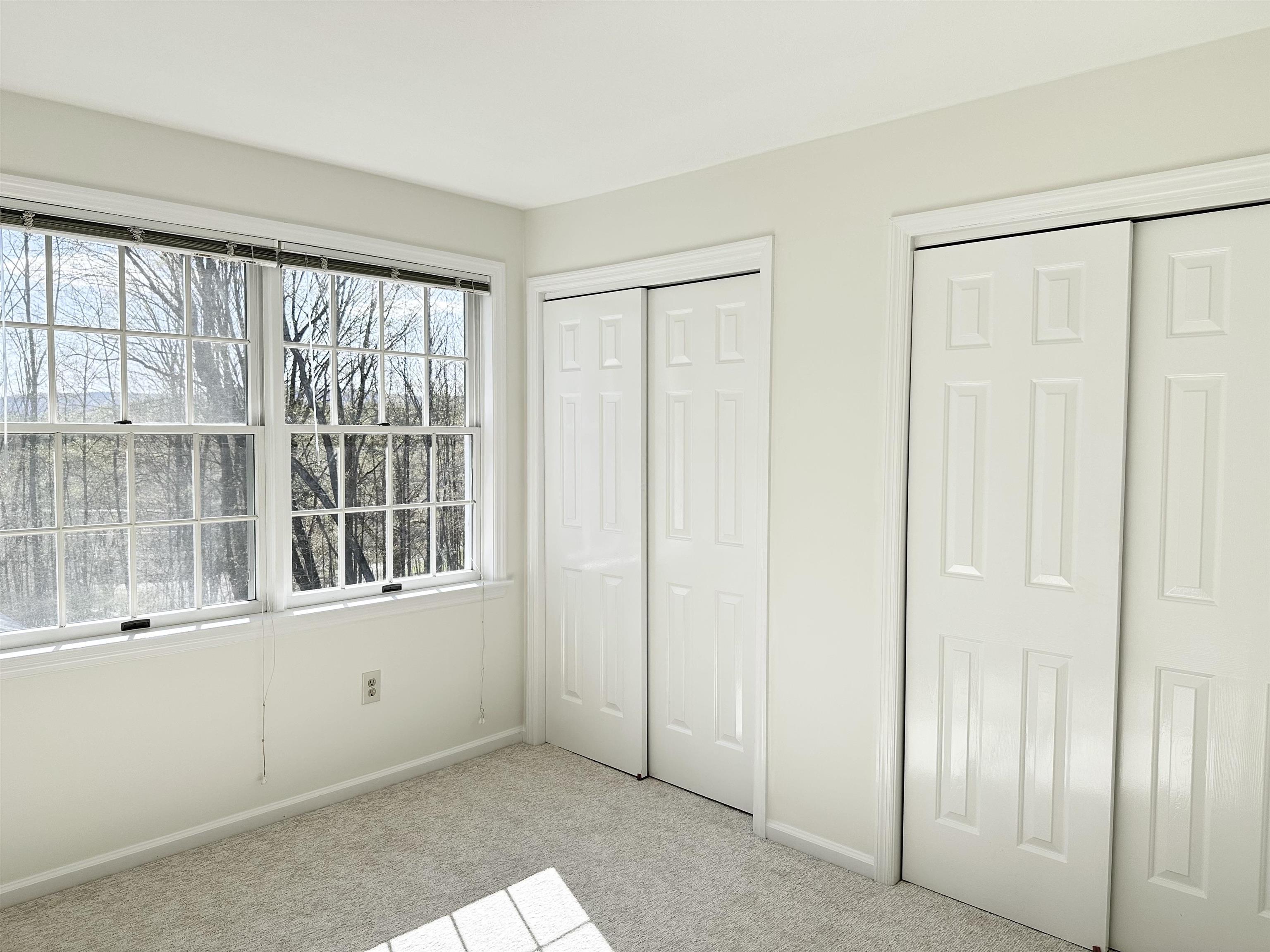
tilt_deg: -3.3
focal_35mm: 24
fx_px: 881
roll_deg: -0.8
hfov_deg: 71.6
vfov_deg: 56.8
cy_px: 476
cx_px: 635
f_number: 1.78
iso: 80
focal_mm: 6.86
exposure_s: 1/918
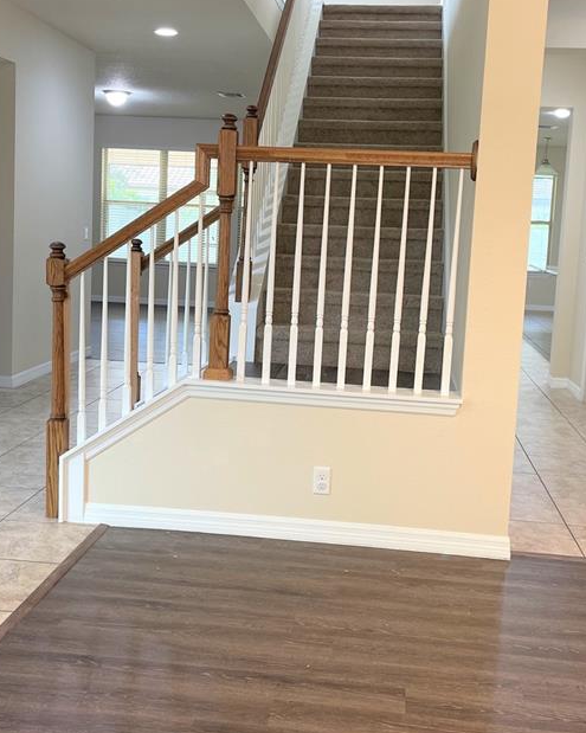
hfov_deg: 35.7
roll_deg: -2.4
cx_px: 285
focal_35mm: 42
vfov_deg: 43.7
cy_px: 314
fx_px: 911
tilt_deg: -7.1
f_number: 1.6
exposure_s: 1/60
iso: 80
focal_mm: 5.1
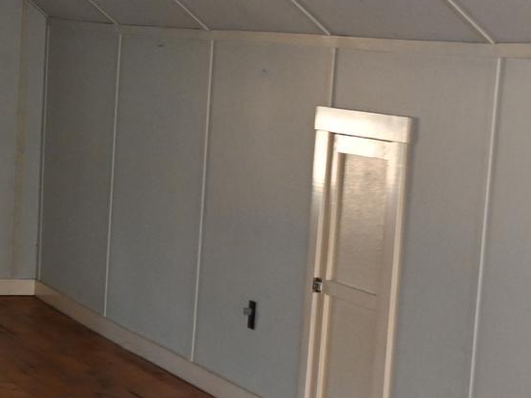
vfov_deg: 12.2
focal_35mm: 121
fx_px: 1851
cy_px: 311
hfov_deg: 16.3
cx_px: 183
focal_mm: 22.5
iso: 1400
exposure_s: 1/60
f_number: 4
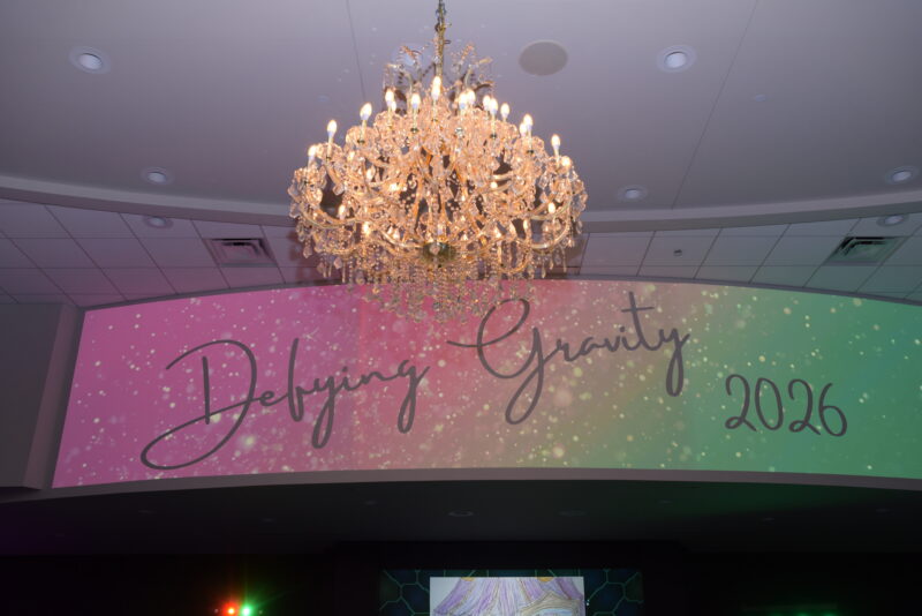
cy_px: 308
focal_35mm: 34
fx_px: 871
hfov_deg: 55.8
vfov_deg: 38.9
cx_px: 461
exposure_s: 1/125
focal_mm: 34
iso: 1000
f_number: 5
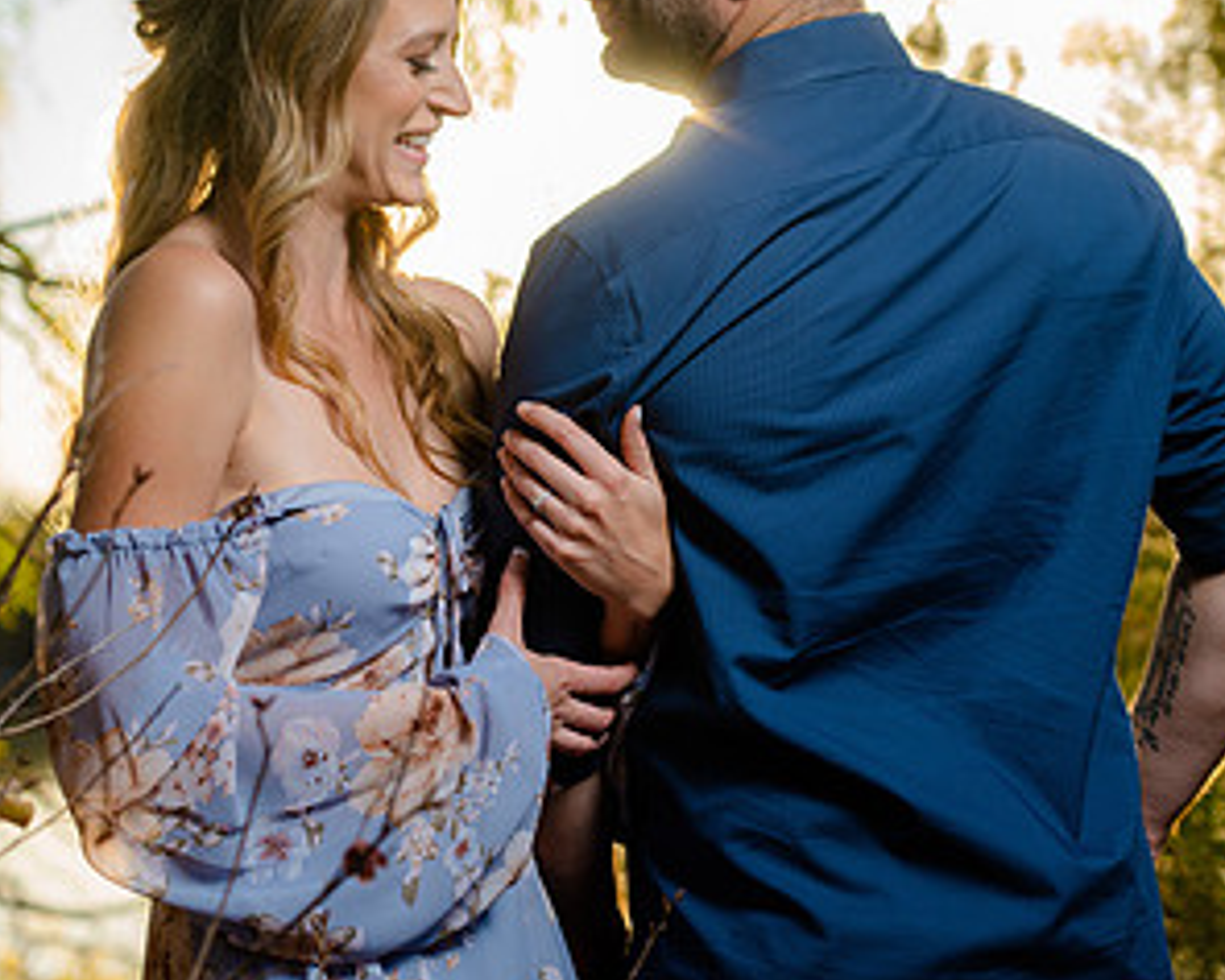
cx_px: 617
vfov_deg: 12.4
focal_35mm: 124
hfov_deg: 15.5
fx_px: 4497
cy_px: 467
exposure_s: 1/250
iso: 50
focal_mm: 87
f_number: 4
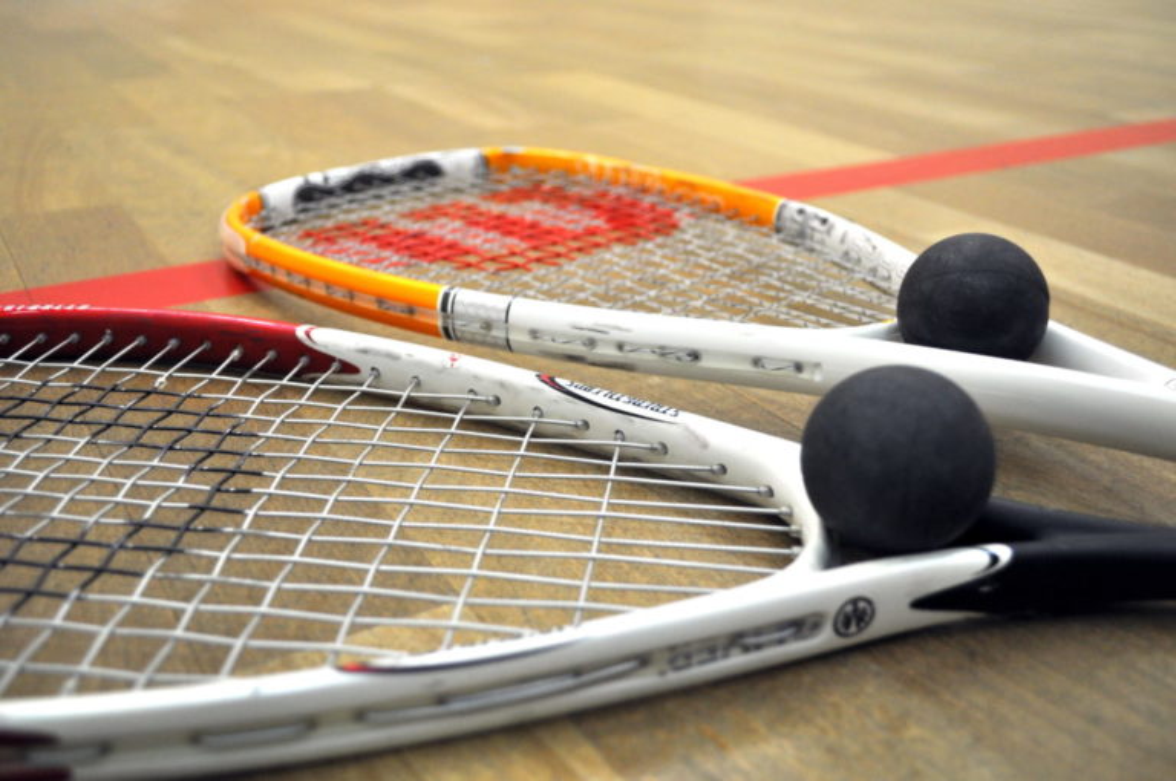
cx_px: 588
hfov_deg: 57.3
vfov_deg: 39.9
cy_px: 390
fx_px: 1077
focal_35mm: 33
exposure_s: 1/60
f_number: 4
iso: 640
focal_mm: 22
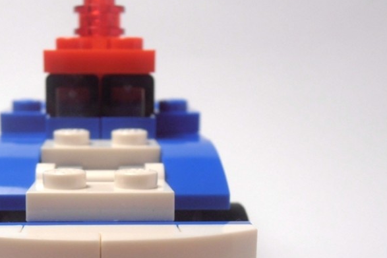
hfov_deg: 33.5
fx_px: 634
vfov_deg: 22.7
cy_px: 202
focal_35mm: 59
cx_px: 111
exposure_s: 1/80
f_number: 3.9
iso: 80
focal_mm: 6.61
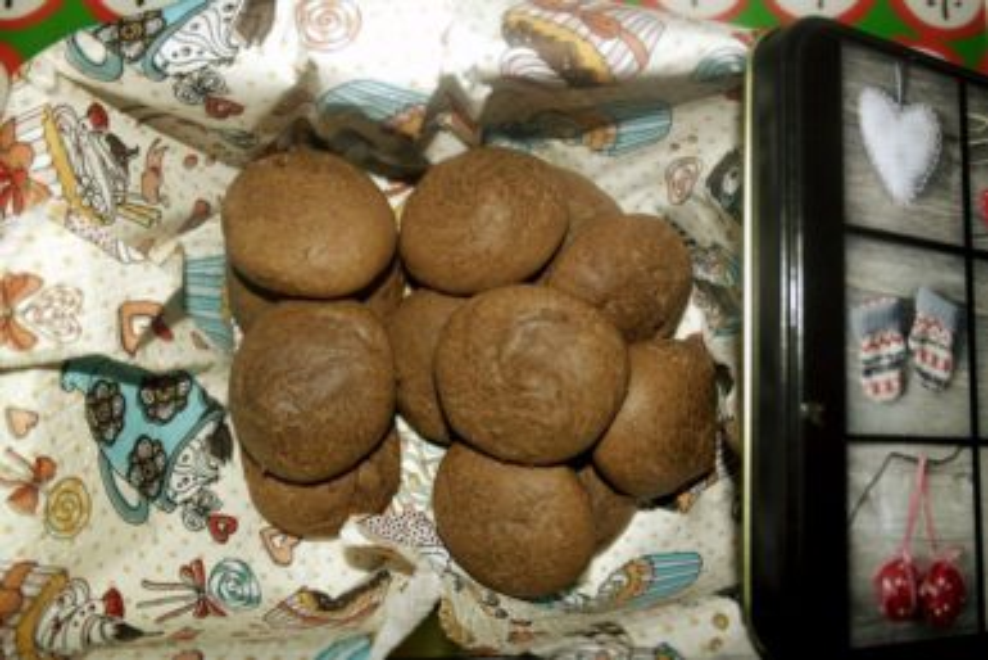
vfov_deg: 43.6
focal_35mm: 30
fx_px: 824
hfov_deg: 61.9
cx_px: 494
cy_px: 330
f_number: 3.5
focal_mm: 20
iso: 100
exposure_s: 1/40
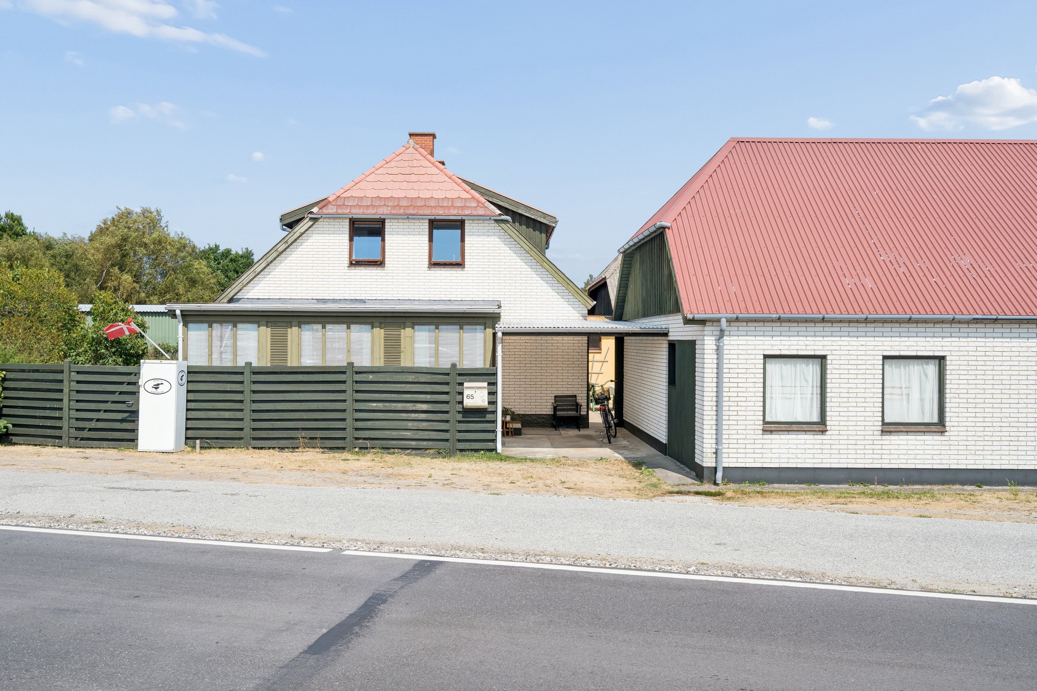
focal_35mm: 34
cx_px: 518
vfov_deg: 38.9
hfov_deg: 55.8
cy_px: 346
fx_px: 979
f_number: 10
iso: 320
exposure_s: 1/640
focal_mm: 34
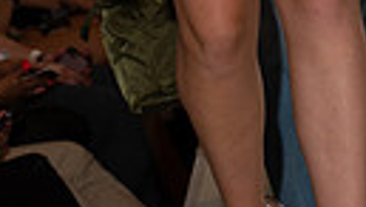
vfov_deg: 2.7
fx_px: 4315
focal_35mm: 444
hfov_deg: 4.9
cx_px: 89
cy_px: -340
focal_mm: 122
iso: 800
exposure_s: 1/250
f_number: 9
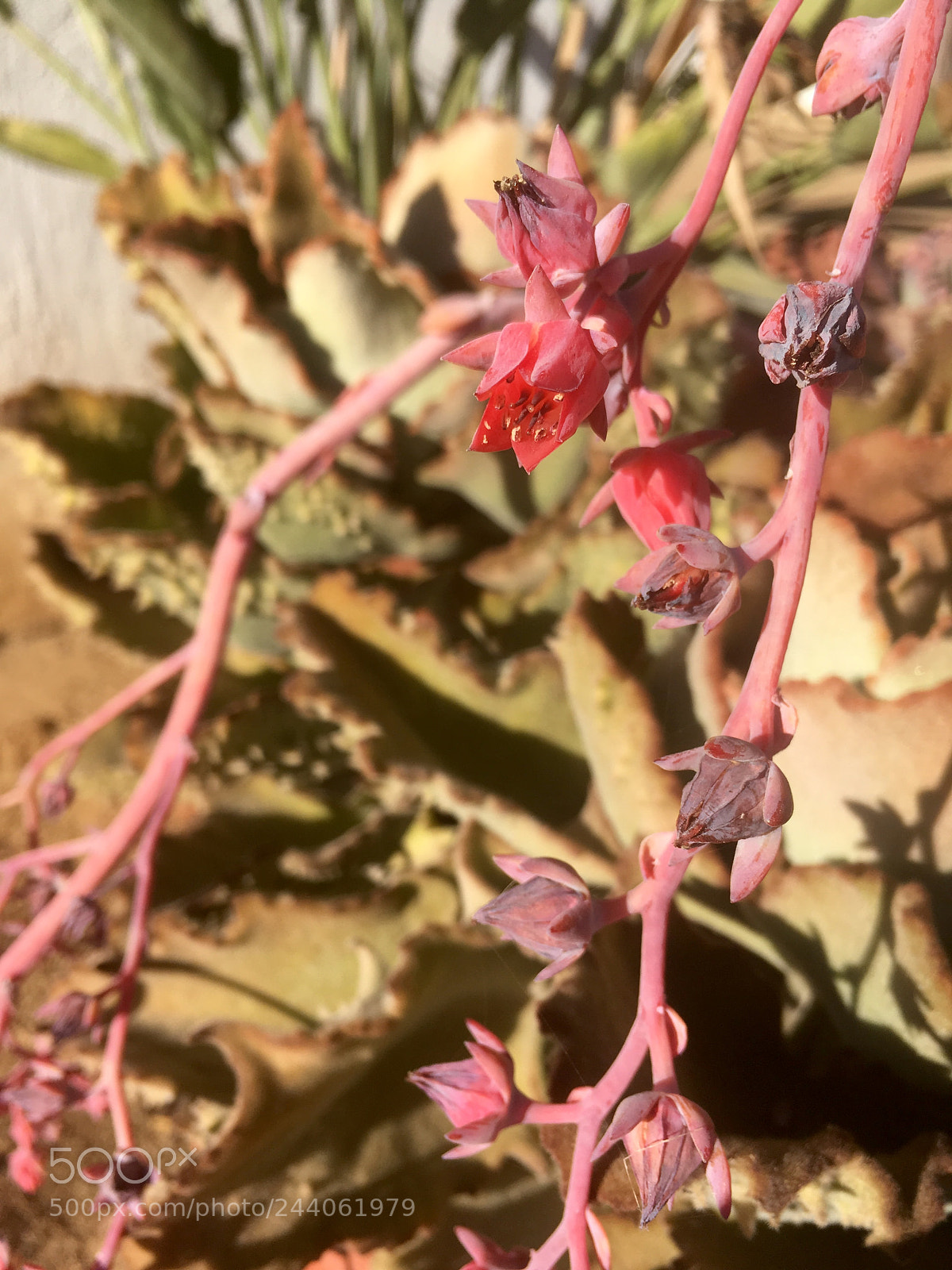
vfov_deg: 61.7
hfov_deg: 48.2
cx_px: 476
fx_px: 1063
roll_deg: -1.4
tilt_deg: -27.9
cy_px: 635
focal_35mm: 29
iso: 25
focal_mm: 4.15
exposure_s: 1/1083
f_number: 2.2
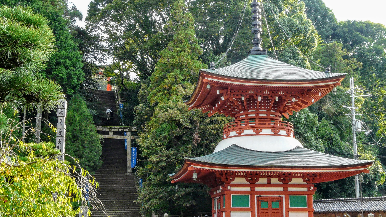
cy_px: 104
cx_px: 202
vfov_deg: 20.7
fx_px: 594
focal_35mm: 58
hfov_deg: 36.0
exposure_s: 1/125
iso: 100
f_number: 4
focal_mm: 7.9
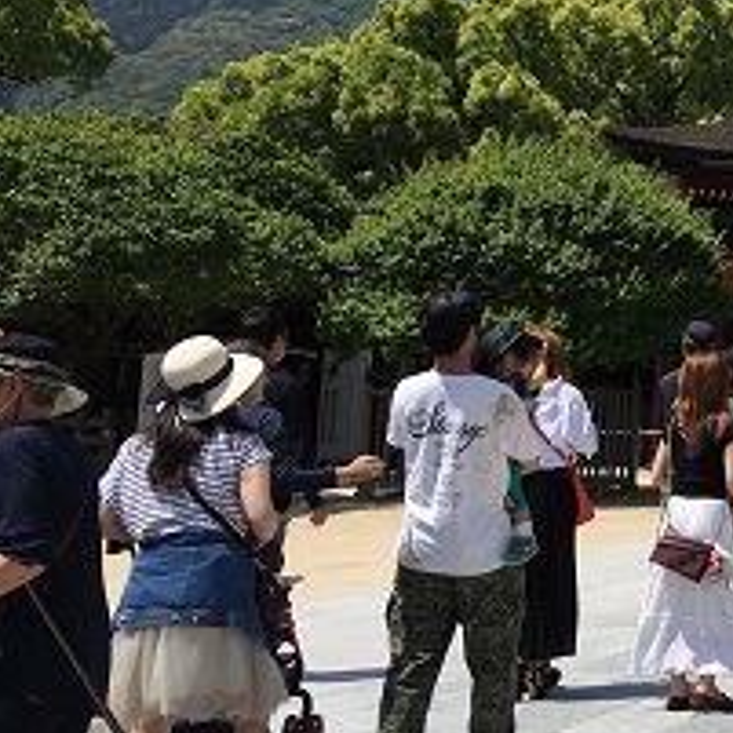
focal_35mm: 77
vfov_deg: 22.1
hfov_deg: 19.6
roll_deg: -2.2
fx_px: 1845
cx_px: 1096
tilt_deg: +6.0
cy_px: 113
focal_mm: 4.15
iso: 25
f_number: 2.2
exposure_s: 1/2137
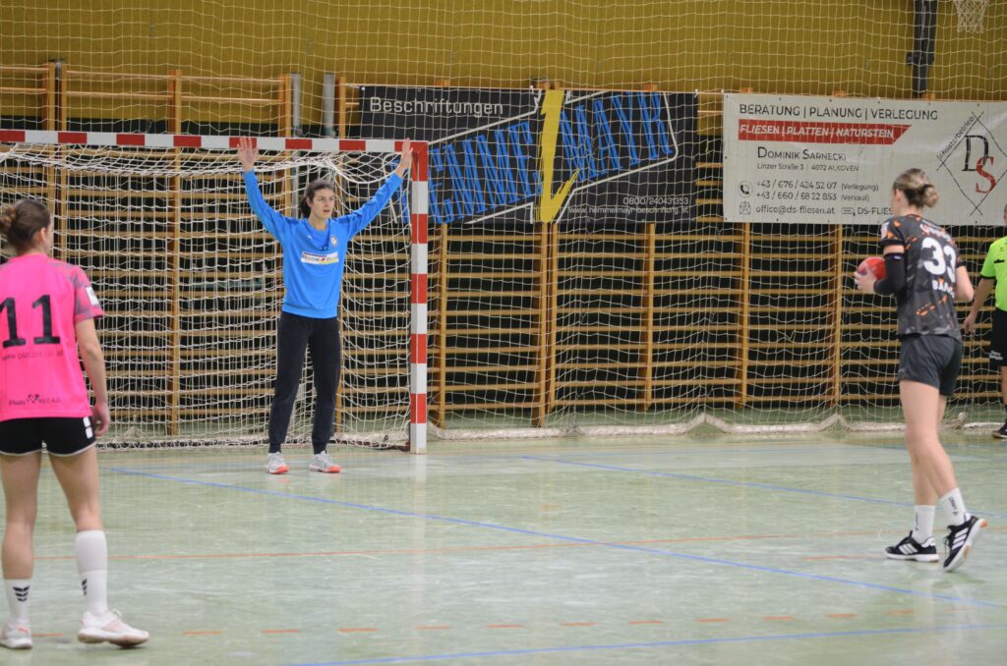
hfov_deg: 18.2
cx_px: 504
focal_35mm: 112
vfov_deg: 12.1
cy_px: 333
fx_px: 3140
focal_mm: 75
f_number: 4.2
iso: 1600
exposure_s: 1/160
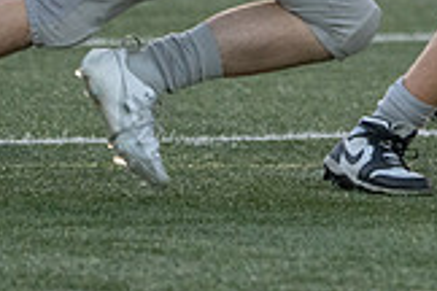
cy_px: -173
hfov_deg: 1.5
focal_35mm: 1392
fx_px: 16896
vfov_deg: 1.0
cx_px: 640
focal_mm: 373
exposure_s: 1/1000
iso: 3200
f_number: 5.6
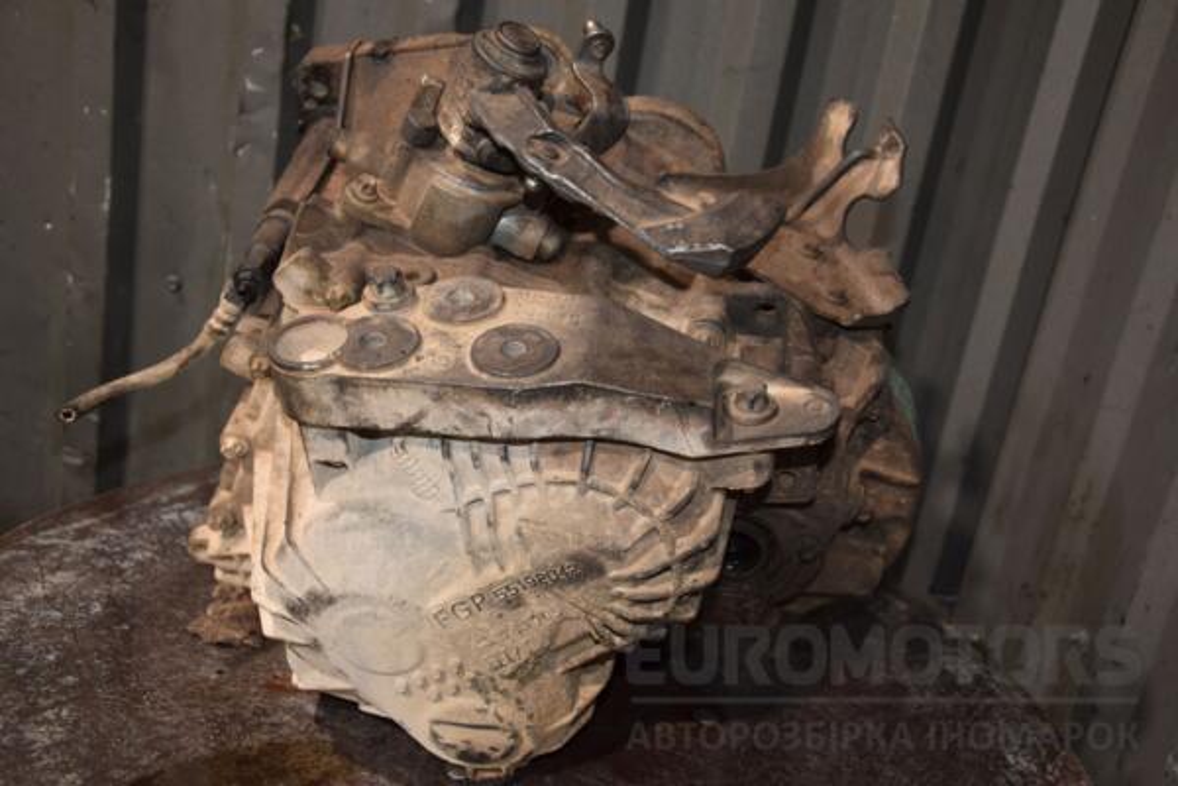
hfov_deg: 46.4
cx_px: 589
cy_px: 393
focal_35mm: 42
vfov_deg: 31.9
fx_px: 1374
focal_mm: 28
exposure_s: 1/60
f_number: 5
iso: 800
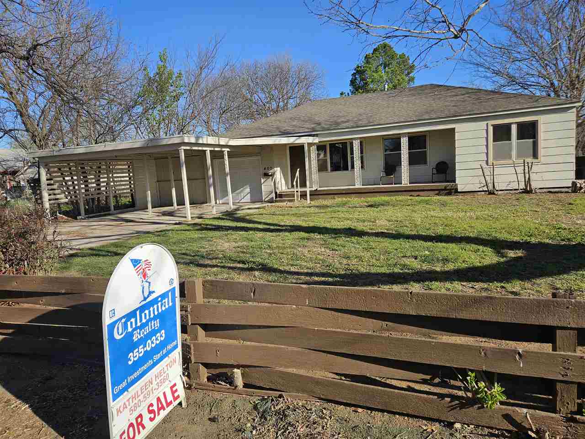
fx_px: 389
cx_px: 292
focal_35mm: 23
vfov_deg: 58.9
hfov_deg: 73.9
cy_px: 220
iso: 25
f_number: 1.8
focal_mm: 5.4
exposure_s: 1/1814
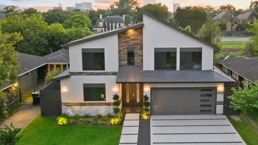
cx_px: 152
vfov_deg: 30.3
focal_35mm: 39
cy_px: 56
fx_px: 267
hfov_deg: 51.3
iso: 1600
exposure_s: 1/50
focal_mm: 10.26
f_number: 4.5
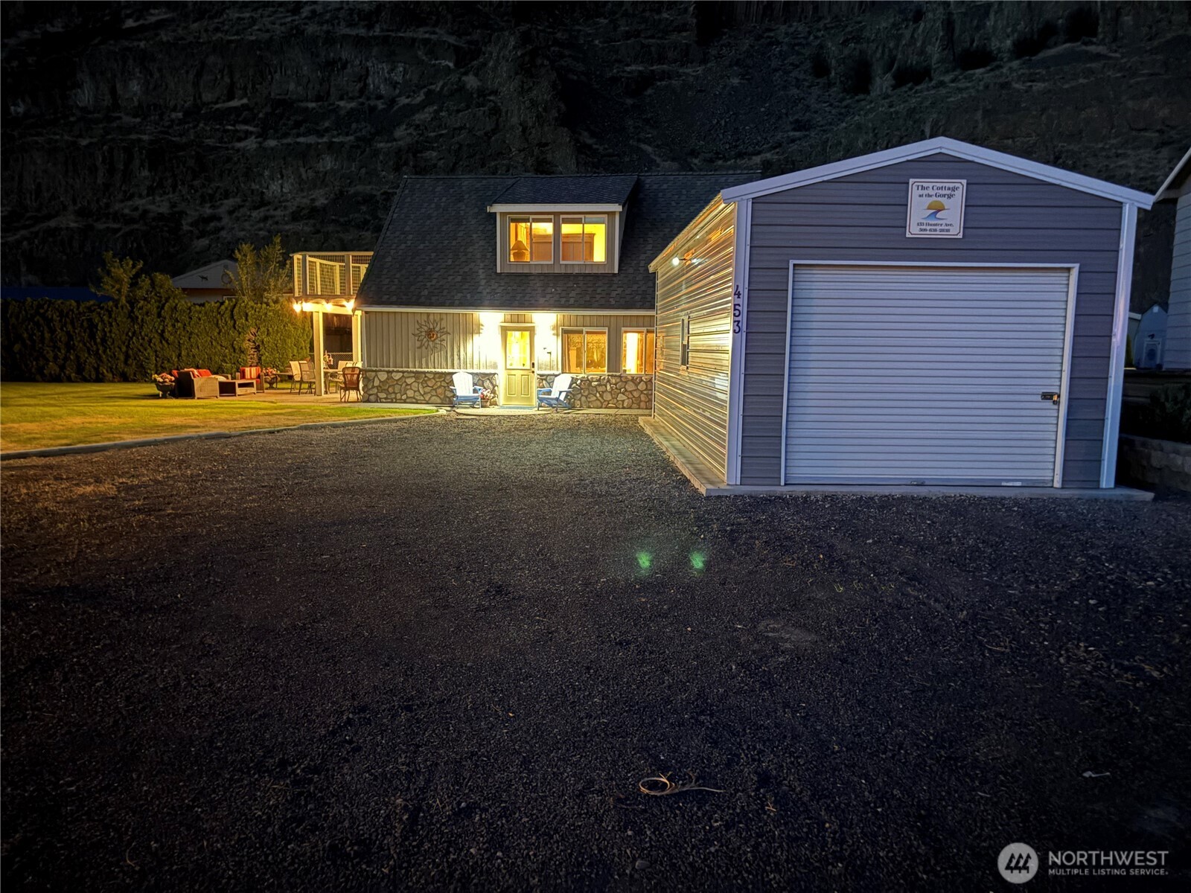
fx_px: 895
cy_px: 446
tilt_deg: -4.8
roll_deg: +0.2
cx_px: 596
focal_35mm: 26
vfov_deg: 53.1
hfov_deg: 67.3
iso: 1250
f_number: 1.6
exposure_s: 1/2
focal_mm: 5.96
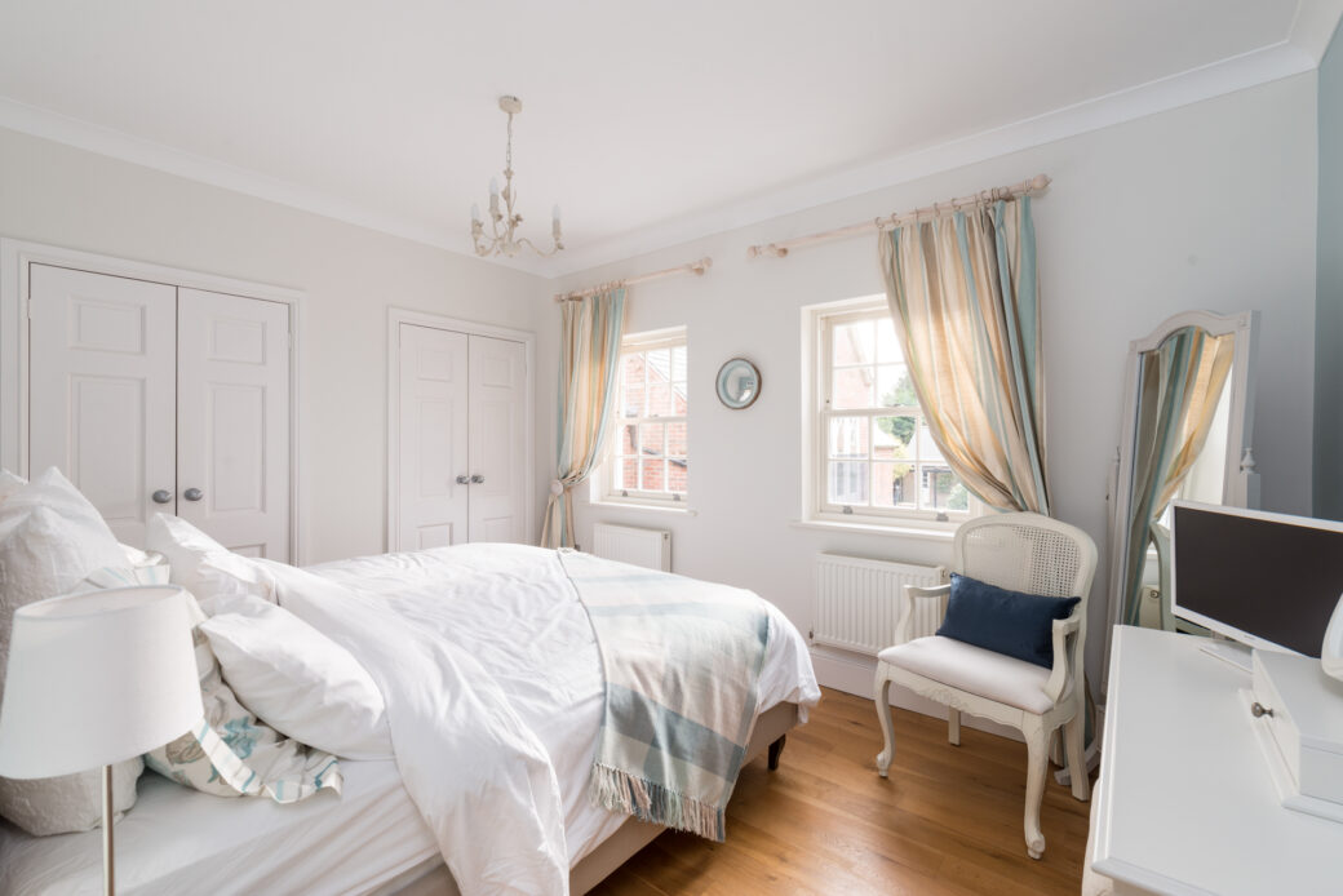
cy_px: 448
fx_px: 560
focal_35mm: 15
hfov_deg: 100.4
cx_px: 672
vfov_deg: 77.4
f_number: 9
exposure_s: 1/5
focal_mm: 15
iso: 100
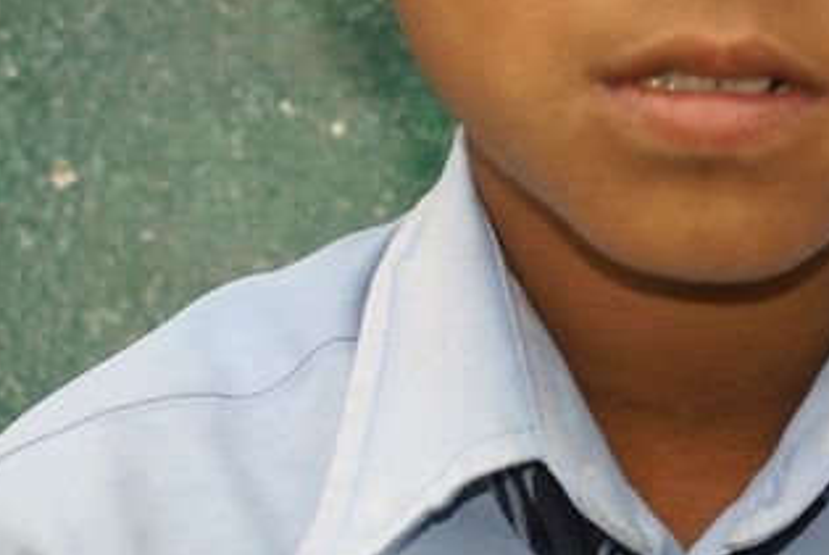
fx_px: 4497
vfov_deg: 7.1
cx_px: 547
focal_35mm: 195
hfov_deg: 10.5
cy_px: 93
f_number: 5.6
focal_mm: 40
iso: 100
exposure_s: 1/100
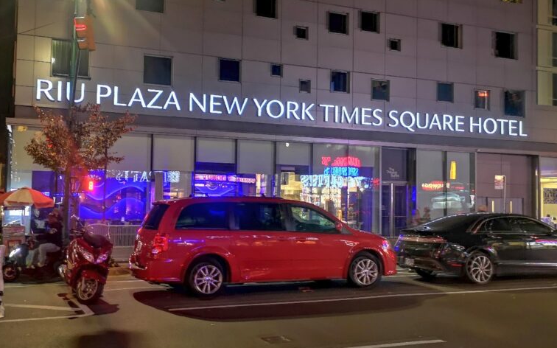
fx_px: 637
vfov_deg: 30.5
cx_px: 276
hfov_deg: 47.2
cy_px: 175
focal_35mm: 42
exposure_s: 4
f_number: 1.8
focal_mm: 5.58
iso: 400
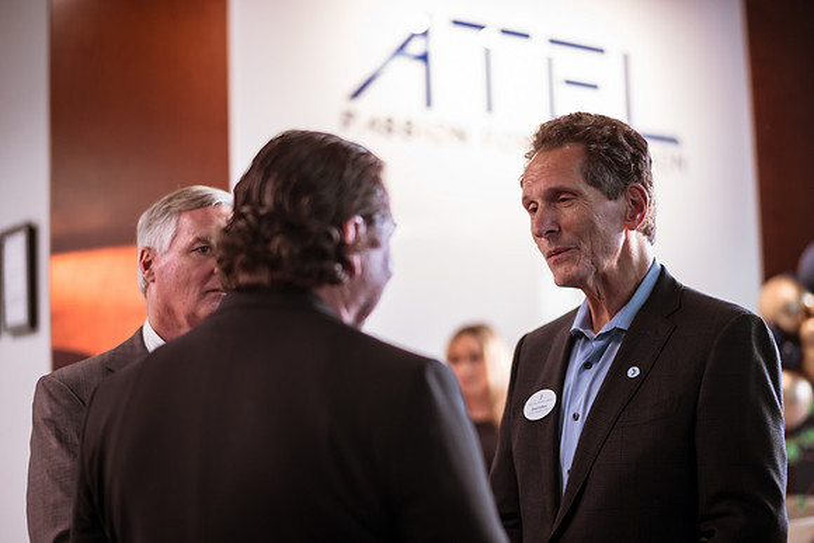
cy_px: 272
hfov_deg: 34.5
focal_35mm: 58
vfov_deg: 23.4
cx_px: 407
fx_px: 1312
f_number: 1.4
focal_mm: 58
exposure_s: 1/400
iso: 1000
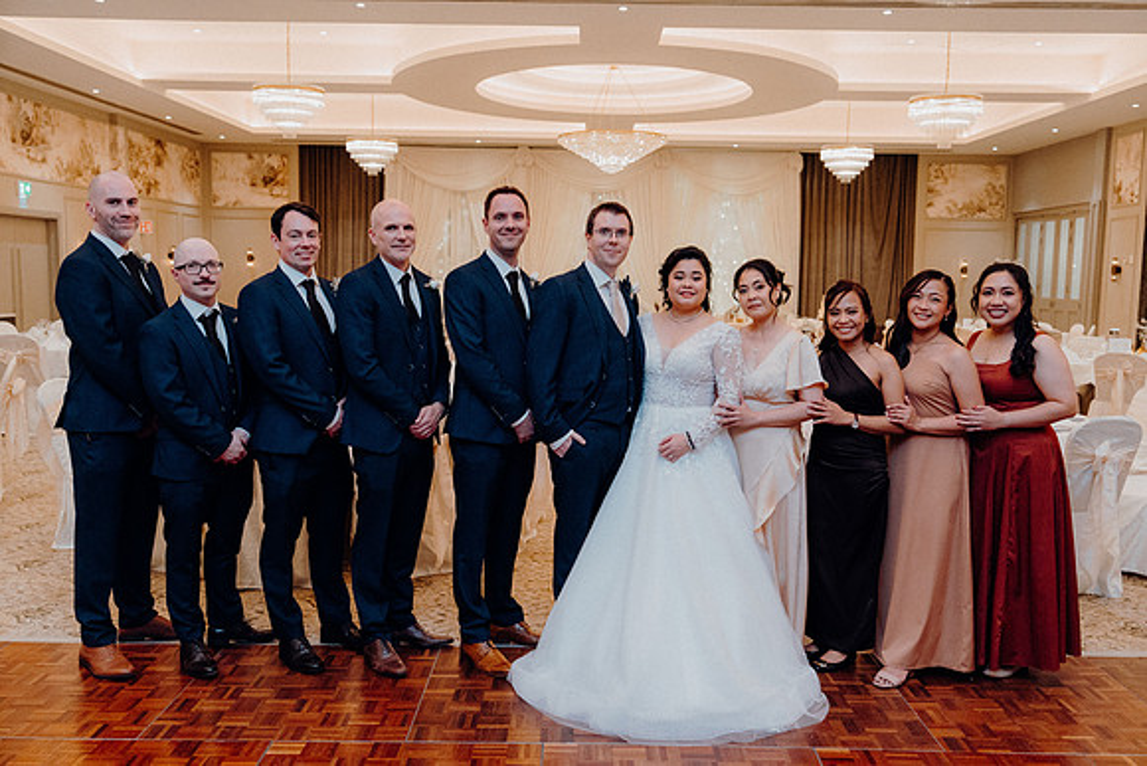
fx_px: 1020
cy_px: 383
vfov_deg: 41.1
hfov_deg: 58.7
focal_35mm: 32
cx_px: 574
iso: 3200
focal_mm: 32
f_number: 3.5
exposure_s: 1/160
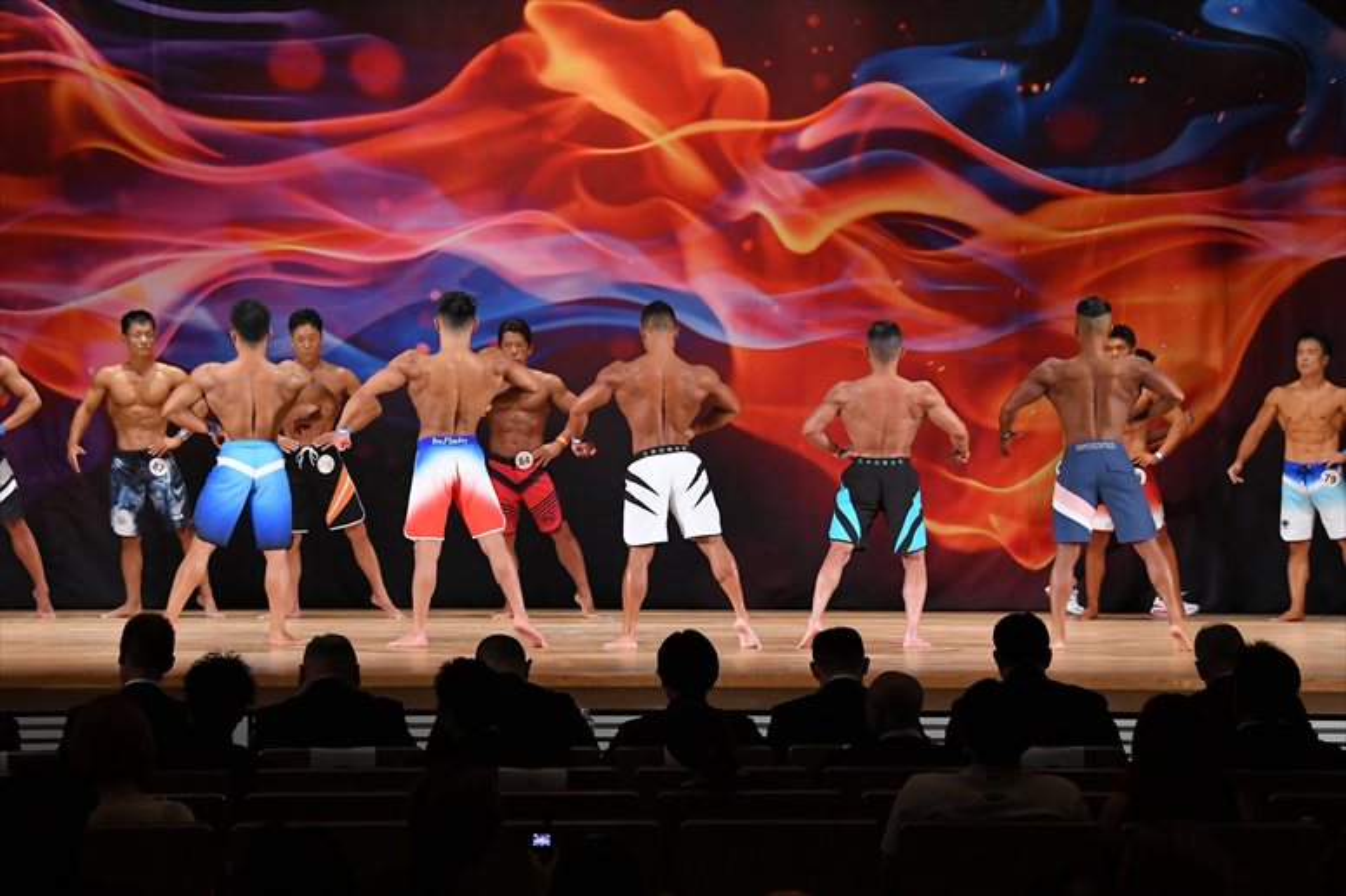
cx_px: 673
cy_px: 448
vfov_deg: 12.7
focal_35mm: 108
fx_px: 4036
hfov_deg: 18.9
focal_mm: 72
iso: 3200
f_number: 5.6
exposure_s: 1/400
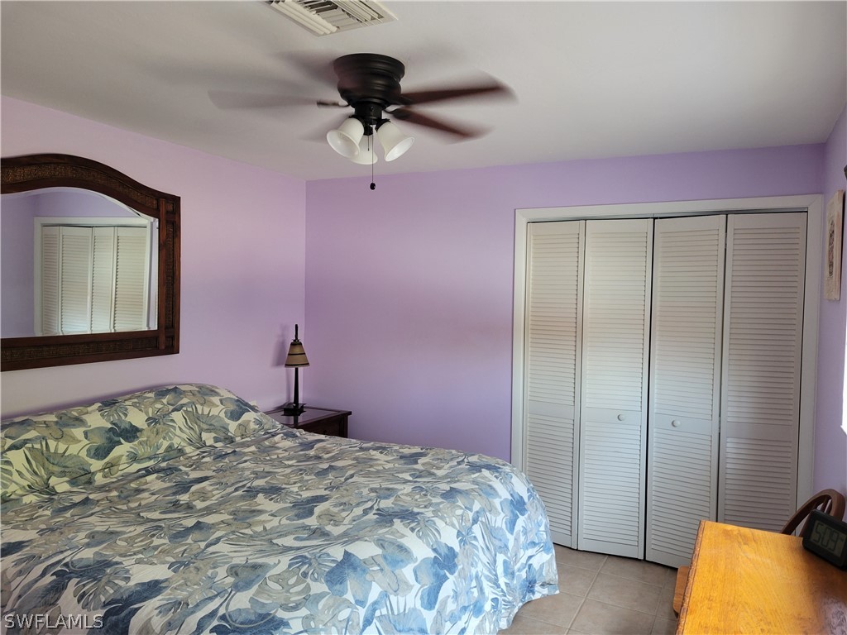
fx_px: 636
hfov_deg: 67.3
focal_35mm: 26
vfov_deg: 53.1
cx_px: 424
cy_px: 318
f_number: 1.8
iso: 160
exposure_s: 1/40
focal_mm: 5.4
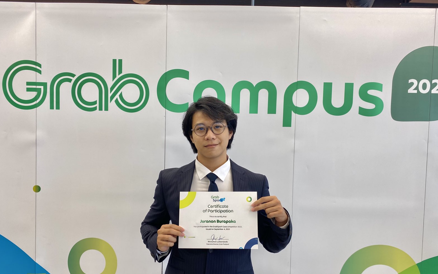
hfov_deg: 66.5
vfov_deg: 44.4
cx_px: 219
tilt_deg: -3.4
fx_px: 334
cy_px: 159
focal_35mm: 28
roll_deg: +0.7
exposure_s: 1/113
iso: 32
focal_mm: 4.25
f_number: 1.8
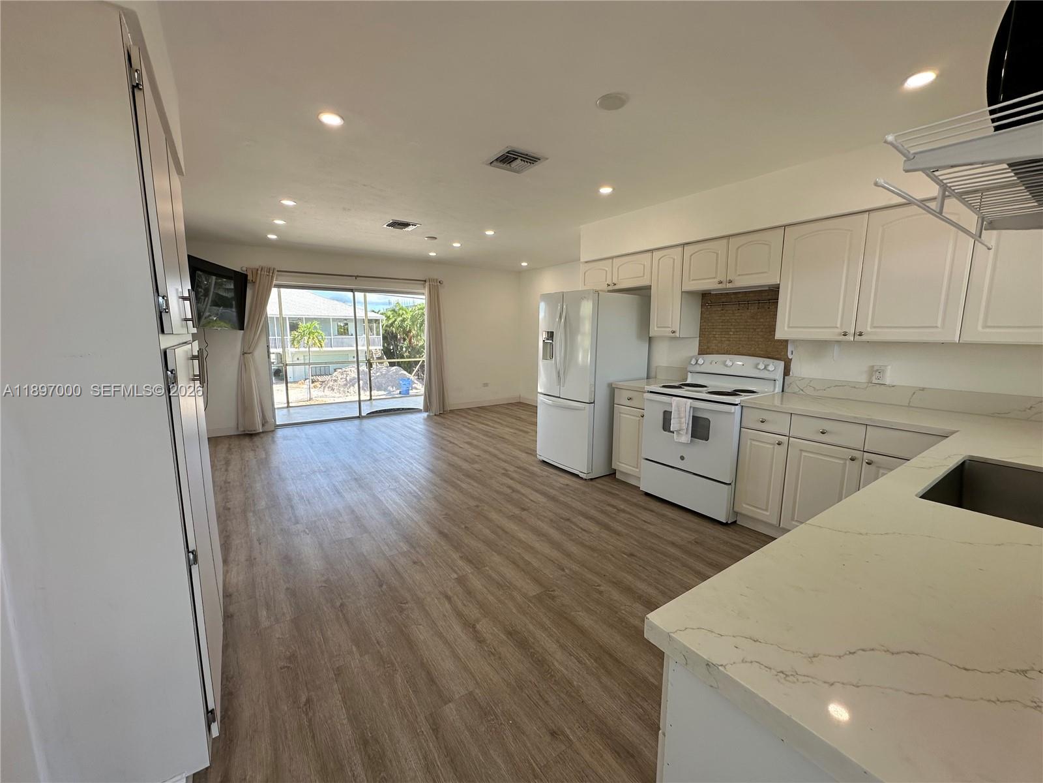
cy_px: 392
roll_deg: -0.1
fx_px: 422
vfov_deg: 85.7
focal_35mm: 14
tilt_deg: -8.3
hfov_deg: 102.1
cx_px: 522
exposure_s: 1/154
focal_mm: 2.22
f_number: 2.2
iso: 40
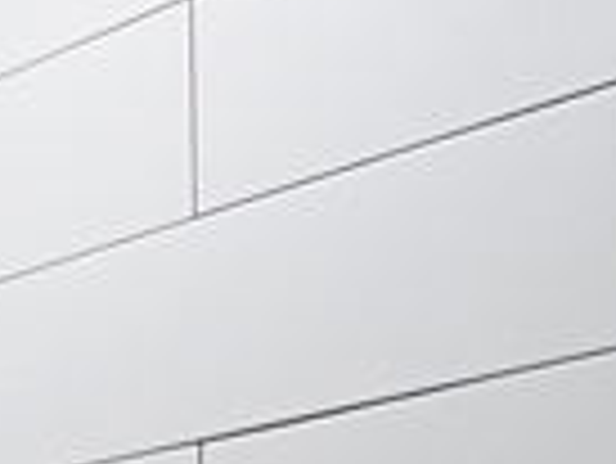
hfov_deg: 13.1
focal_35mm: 84
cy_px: 910
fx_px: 1496
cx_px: -1043
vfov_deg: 14.7
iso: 800
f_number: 7.1
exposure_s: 1/25
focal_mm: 10
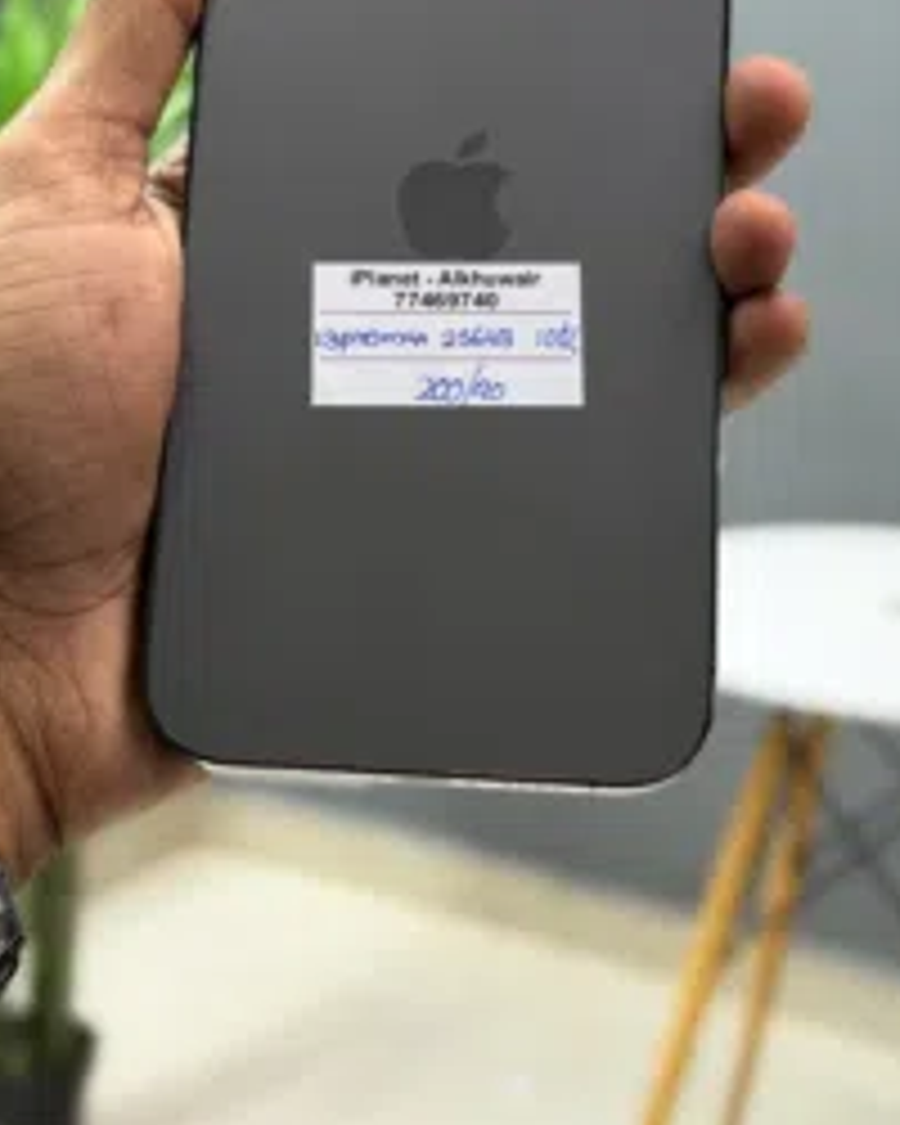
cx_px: 454
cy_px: 302
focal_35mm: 75
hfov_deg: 20.4
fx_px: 2497
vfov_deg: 25.1
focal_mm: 6.76
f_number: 1.78
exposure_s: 1/50
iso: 80
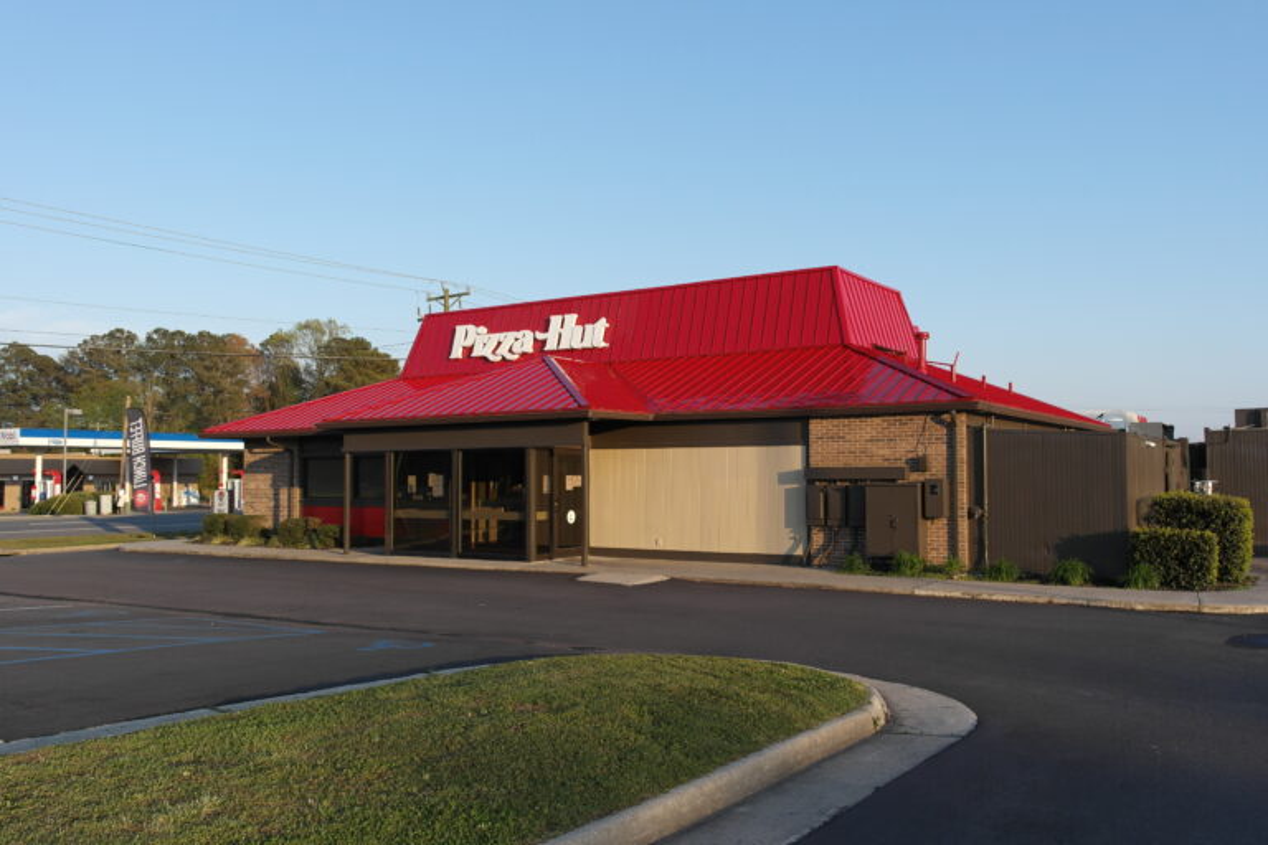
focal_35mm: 30
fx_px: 1057
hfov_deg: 61.9
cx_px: 634
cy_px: 422
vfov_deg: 43.6
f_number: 5.6
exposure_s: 1/200
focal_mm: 20
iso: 100
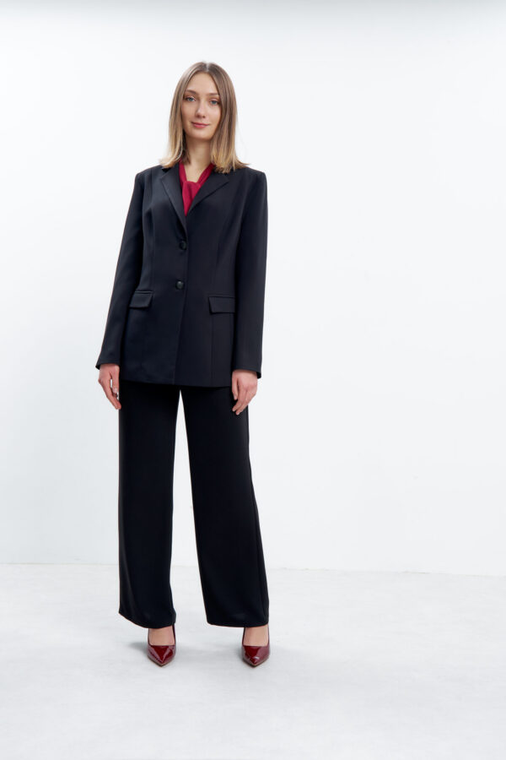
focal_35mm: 47
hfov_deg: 28.6
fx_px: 991
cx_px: 253
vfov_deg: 41.9
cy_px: 380
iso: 100
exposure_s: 1/160
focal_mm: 47
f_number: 9
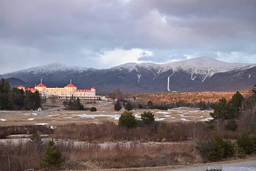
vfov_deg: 23.8
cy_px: 86
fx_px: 405
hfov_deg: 35.0
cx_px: 128
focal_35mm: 57
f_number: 4
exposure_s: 1/60
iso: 110
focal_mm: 57
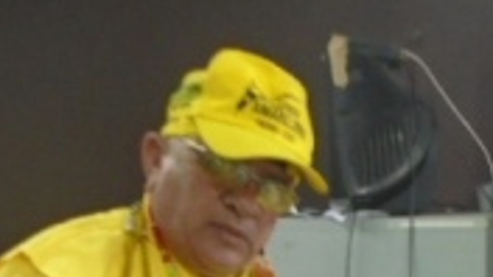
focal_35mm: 72
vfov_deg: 15.1
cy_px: 459
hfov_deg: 28.9
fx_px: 941
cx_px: 373
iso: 400
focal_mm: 4.6
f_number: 3.2
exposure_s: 1/10
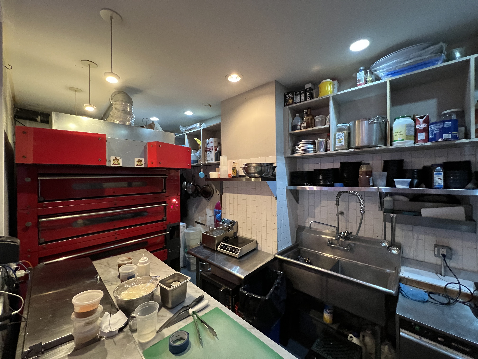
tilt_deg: -0.8
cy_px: 180
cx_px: 239
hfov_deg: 106.2
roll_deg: +1.1
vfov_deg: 89.9
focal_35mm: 13
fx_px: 180
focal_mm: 1.57
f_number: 1.8
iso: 800
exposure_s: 1/60
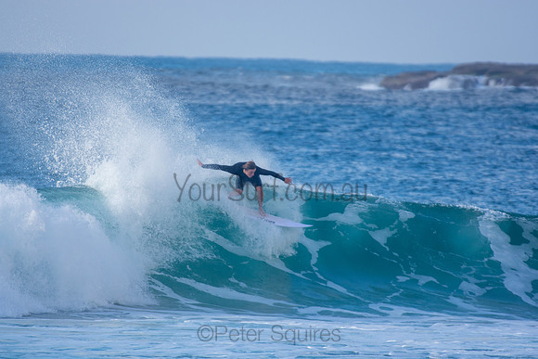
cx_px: 269
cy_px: 180
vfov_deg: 1.8
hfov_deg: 2.7
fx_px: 11210
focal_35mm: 750
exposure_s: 1/640
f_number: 5.6
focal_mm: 500
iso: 200
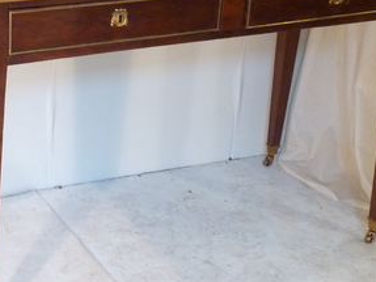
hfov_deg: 20.8
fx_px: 1021
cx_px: 135
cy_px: 87
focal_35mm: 94
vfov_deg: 15.7
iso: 400
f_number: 3.7
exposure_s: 1/15
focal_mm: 7.3
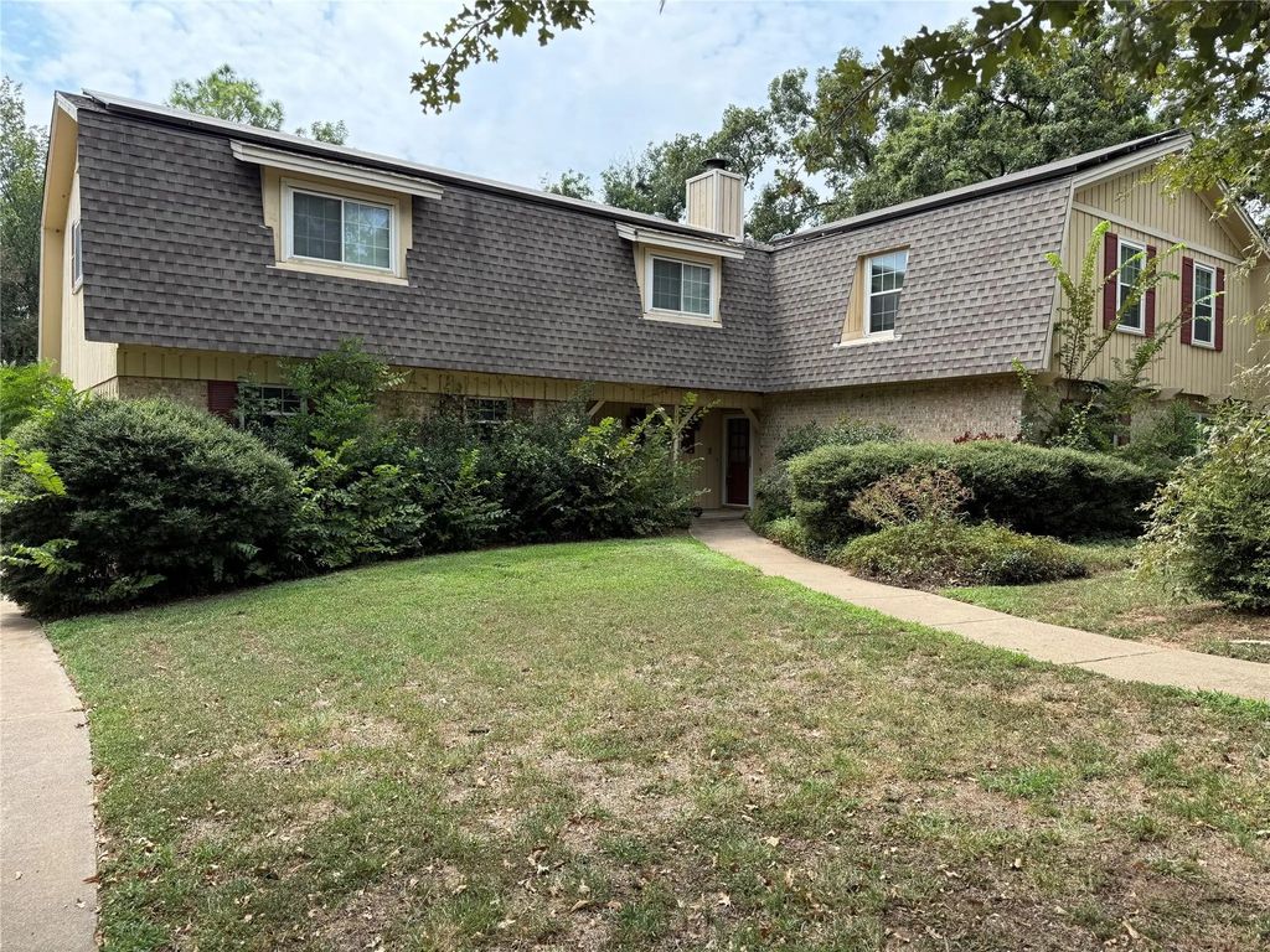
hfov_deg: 71.6
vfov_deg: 56.8
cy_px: 476
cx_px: 635
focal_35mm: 24
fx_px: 881
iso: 80
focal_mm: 6.76
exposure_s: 1/1464
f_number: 1.78
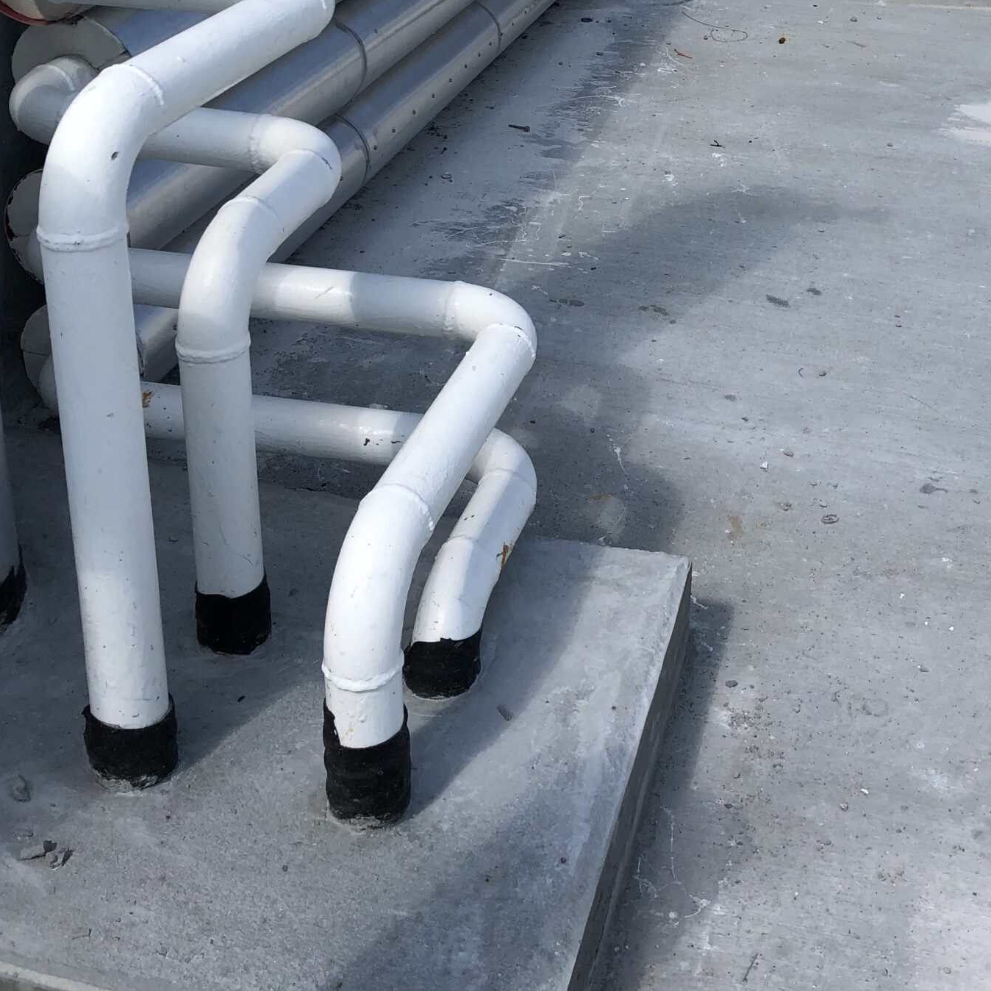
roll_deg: -1.9
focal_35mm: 47
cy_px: 104
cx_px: 637
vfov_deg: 34.1
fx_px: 1522
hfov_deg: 35.8
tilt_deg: -18.3
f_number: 1.8
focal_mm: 4
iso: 20
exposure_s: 1/2315
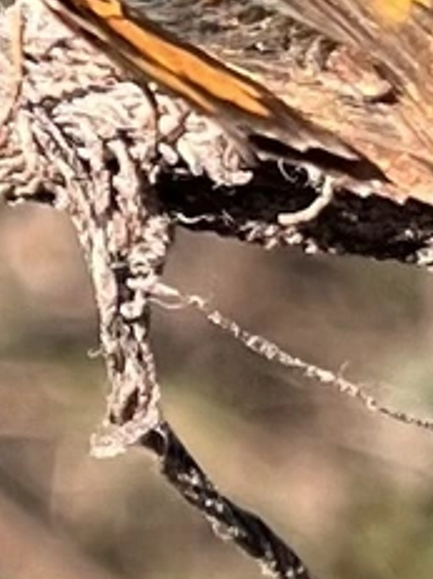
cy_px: -118
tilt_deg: -30.8
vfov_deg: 24.5
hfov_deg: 20.4
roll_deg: -4.4
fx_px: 1202
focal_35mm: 72
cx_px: 252
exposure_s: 1/951
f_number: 1.6
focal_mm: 5.1
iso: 50
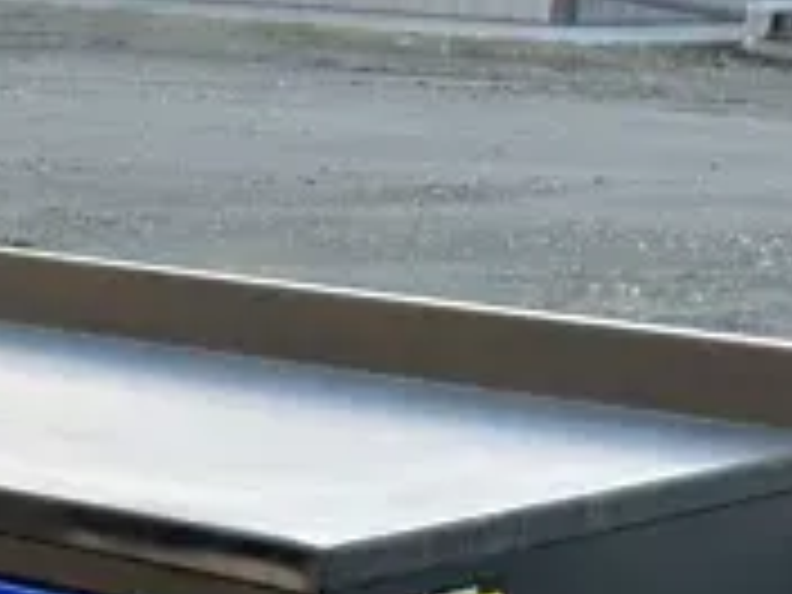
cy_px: 932
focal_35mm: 175
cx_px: -495
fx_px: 4004
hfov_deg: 10.8
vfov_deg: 8.3
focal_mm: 6.86
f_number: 1.78
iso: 64
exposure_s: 1/324
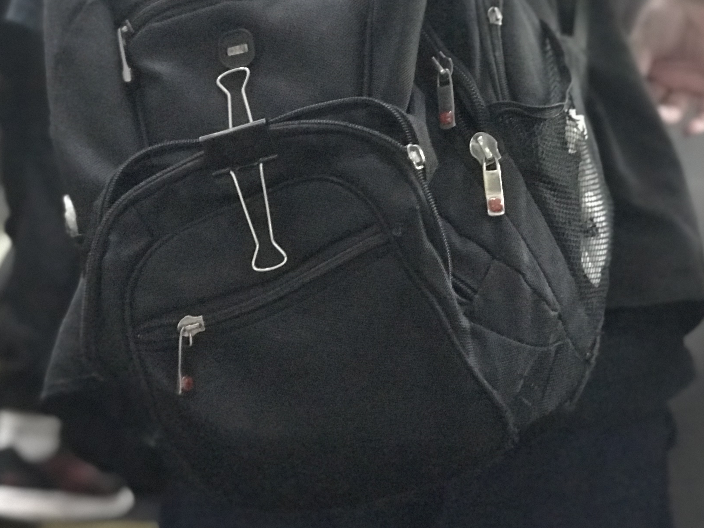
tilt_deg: +6.4
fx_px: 1444
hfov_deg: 27.4
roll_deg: +0.3
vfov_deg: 20.7
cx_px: 388
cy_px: 223
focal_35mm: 71
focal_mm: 6.6
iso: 1250
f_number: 2.8
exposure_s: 1/60
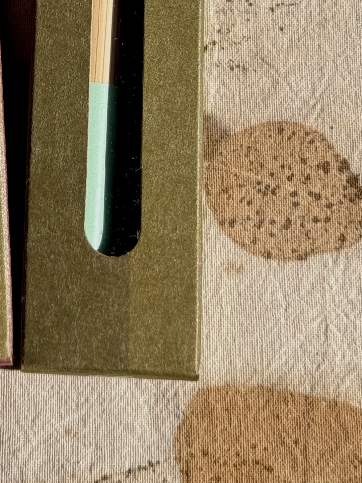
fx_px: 1855
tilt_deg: -73.9
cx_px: 12
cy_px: -167
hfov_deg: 11.1
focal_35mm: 133
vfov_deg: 14.2
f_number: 1.78
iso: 80
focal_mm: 6.76
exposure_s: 1/3891
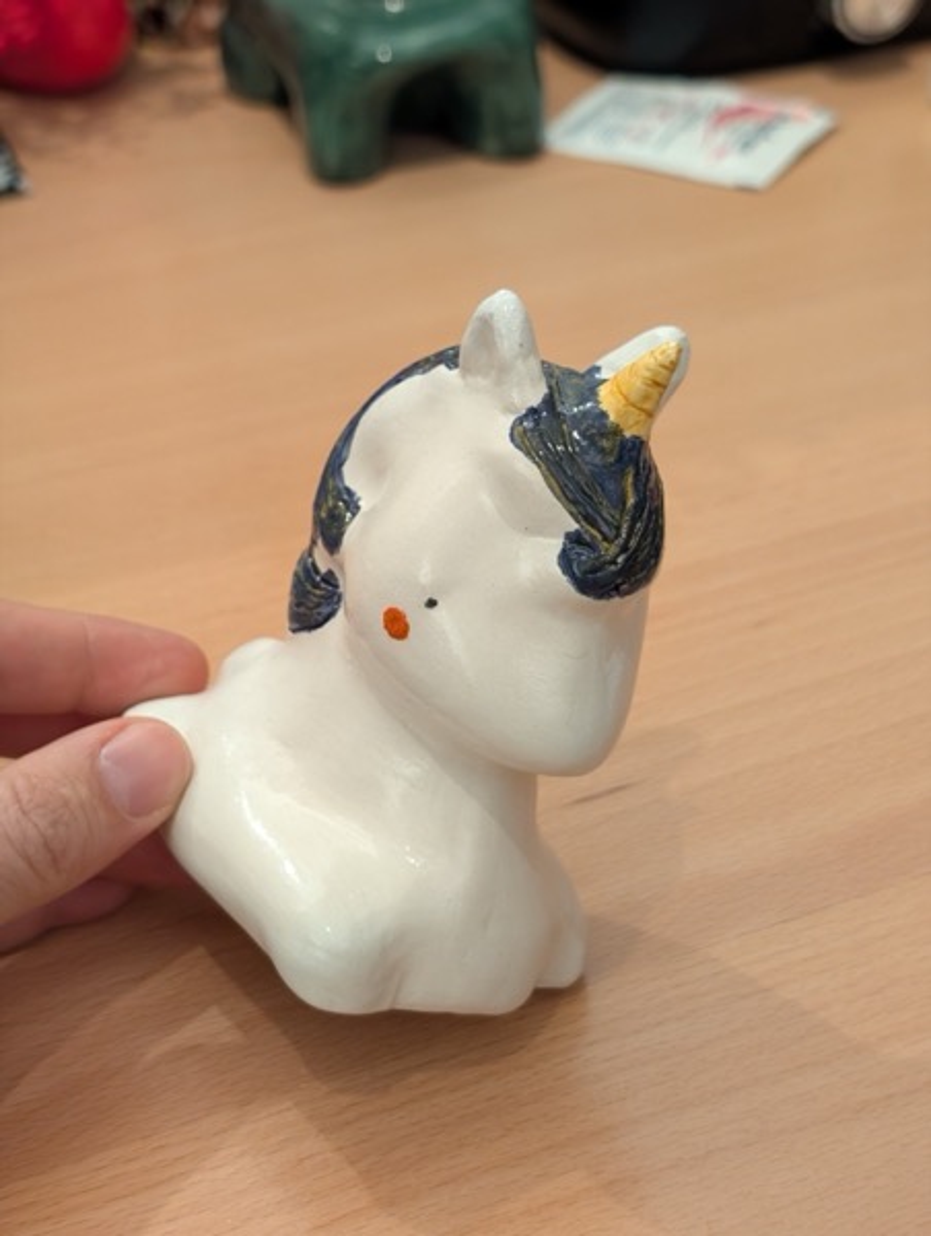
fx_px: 1752
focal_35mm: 49
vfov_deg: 38.9
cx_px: 466
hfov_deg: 29.8
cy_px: 618
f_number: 1.68
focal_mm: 6.9
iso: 250
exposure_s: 1/25
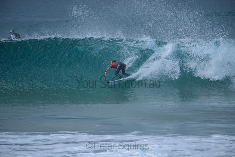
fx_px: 3321
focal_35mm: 509
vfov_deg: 2.7
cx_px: 118
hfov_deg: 4.1
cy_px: 78
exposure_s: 1/2000
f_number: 5.6
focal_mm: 500
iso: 400
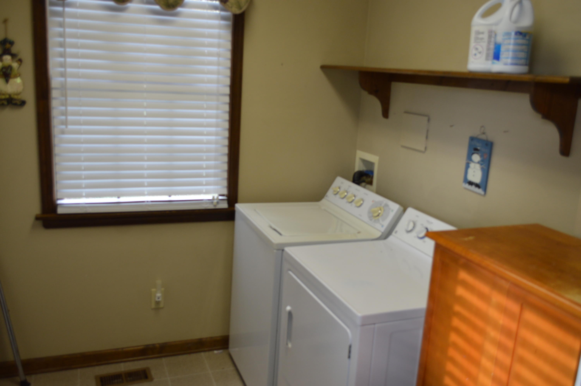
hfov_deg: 57.3
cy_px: 193
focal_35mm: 33
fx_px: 532
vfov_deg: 39.9
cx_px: 290
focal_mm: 22
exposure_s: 1/80
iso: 400
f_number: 4.5
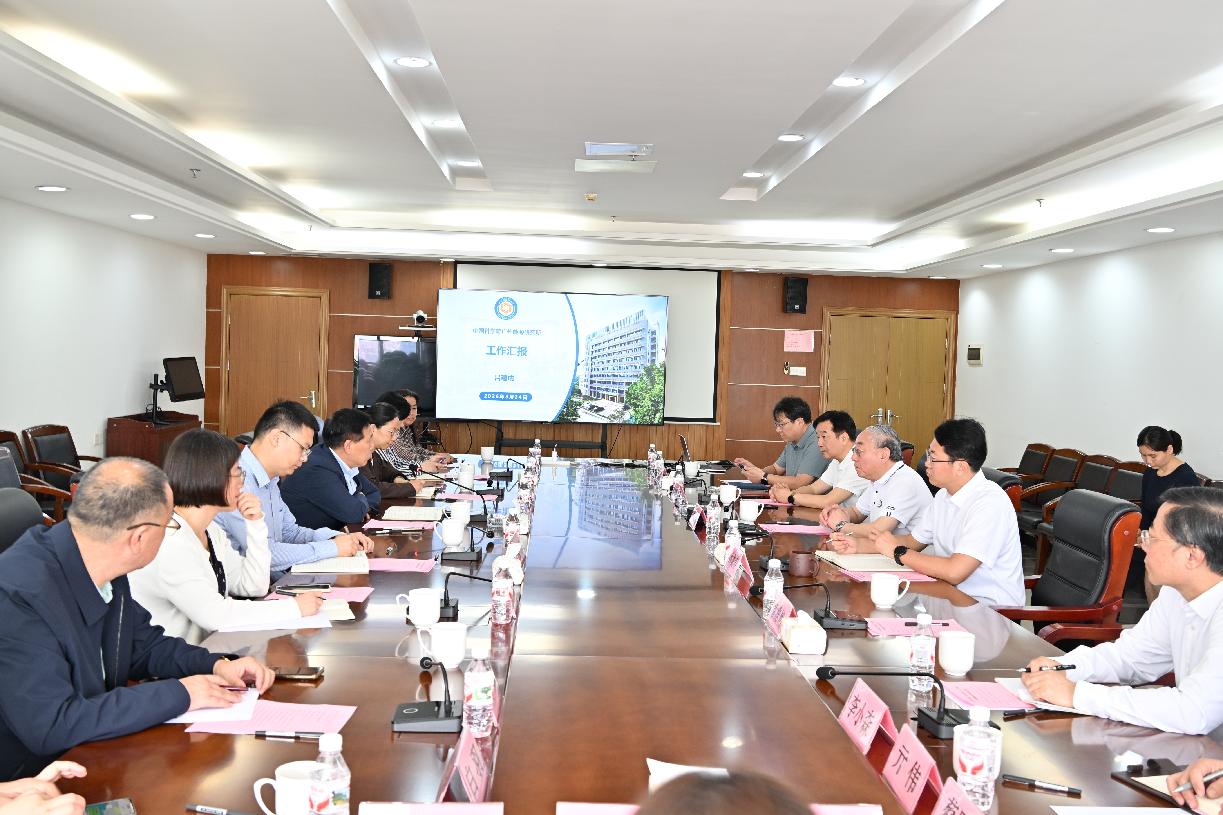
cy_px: 408
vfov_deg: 36.9
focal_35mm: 36
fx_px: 1223
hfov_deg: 53.1
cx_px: 612
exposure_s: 1/10
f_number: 5.6
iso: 200
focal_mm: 24
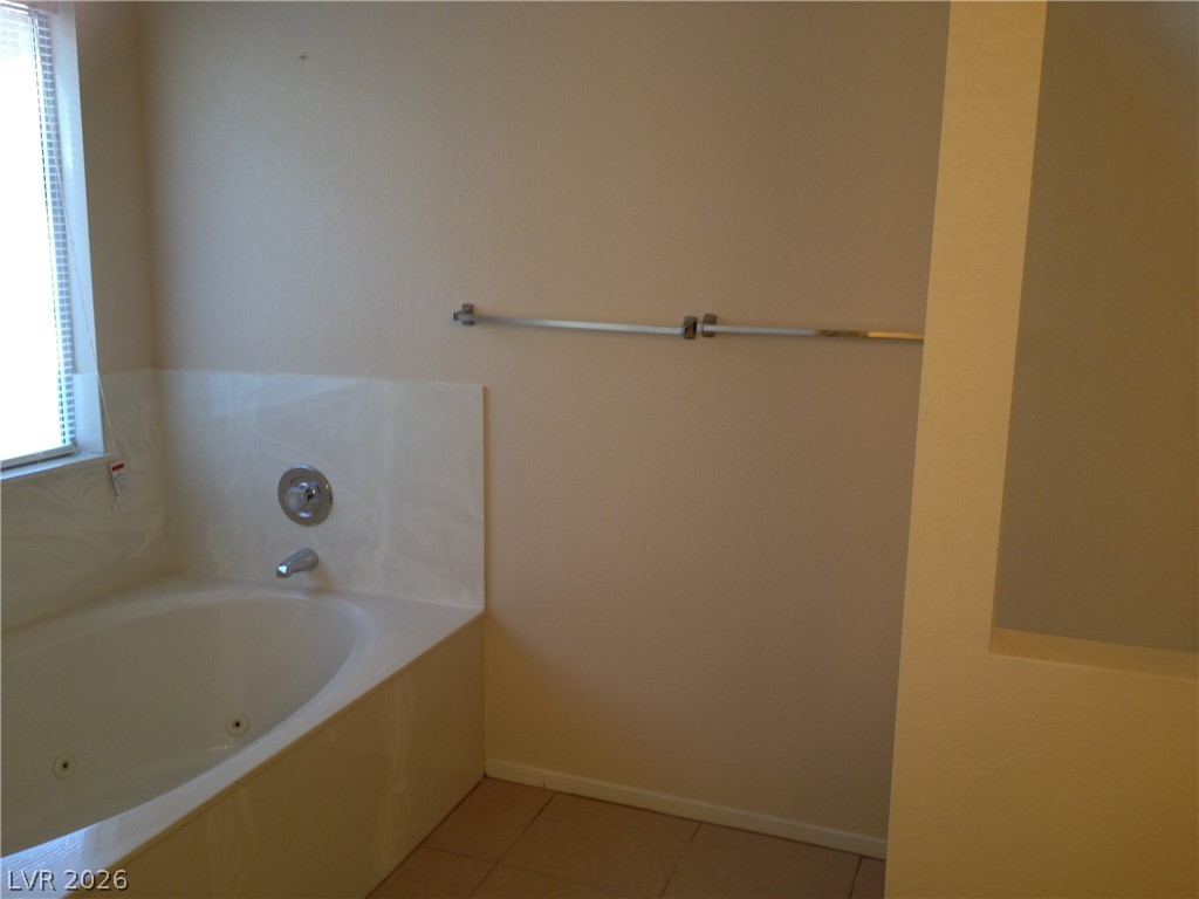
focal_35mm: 35
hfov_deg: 52.6
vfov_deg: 40.7
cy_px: 450
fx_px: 1212
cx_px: 600
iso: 50
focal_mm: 4.28
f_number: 2.4
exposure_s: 1/25
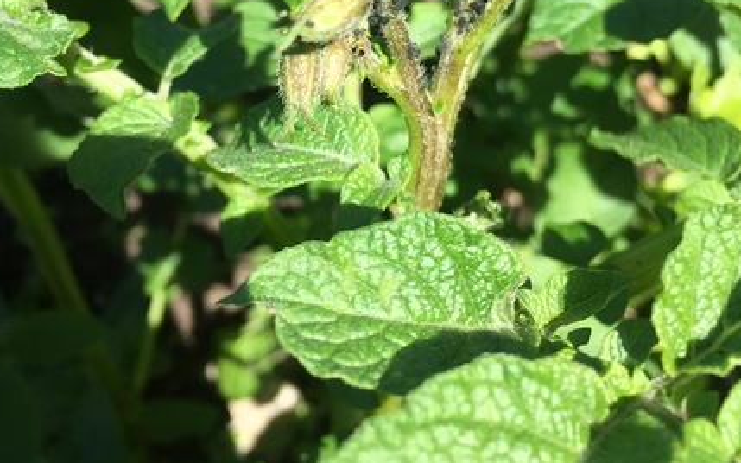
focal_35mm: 43
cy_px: 79
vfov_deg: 29.1
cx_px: 361
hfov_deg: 46.2
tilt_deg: -48.4
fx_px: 868
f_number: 2.2
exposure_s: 1/657
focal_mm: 4.15
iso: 25
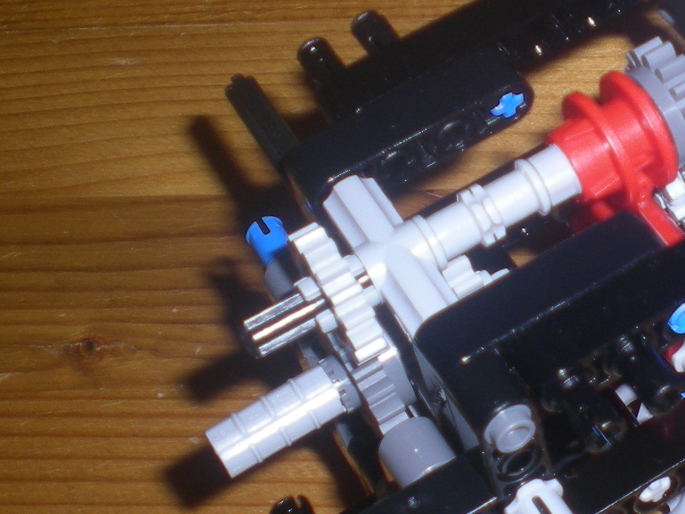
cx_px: 724
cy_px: 181
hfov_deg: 19.5
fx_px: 1920
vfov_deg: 15.2
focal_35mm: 97
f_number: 3.1
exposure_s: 1/60
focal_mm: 6.3
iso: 50
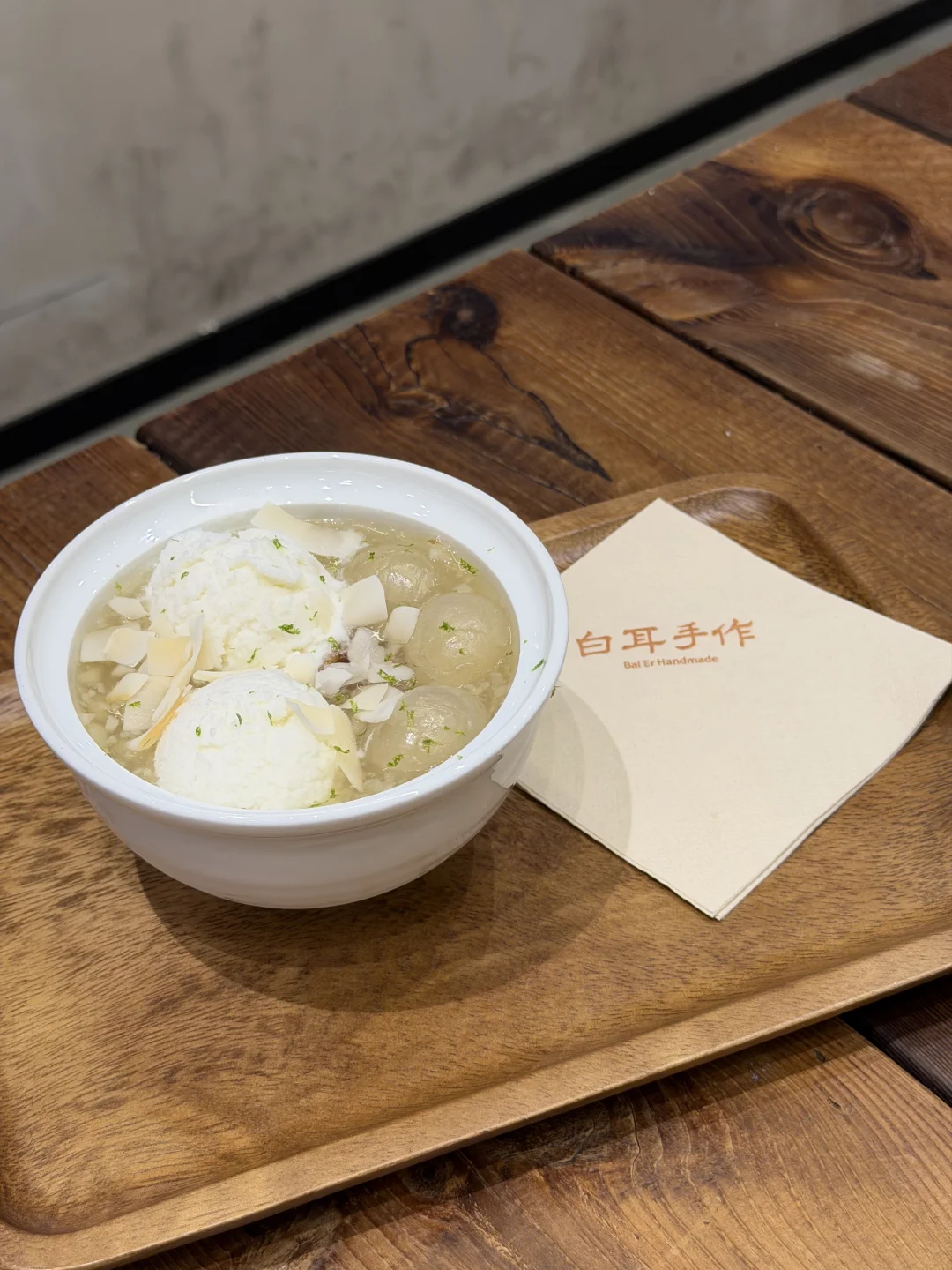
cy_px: 635
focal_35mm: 48
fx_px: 1760
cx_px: 476
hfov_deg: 30.3
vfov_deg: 39.7
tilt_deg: -42.8
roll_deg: +1.8
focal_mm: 6.76
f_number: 1.78
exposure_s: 1/118
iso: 100
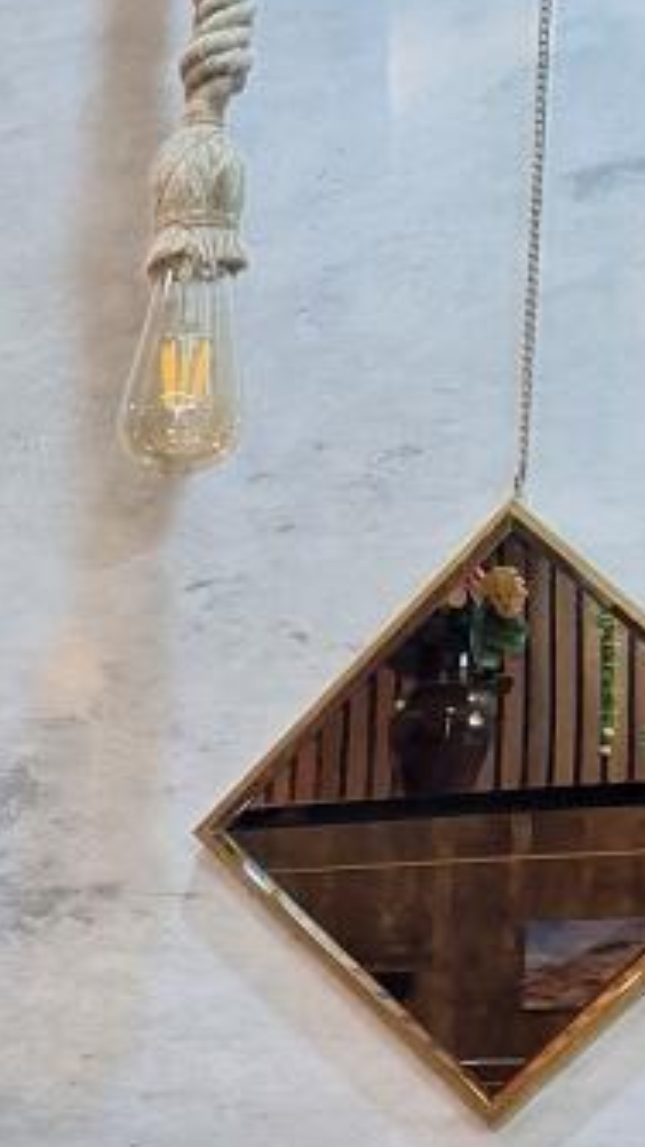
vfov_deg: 22.4
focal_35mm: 90
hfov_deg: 12.1
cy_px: 1247
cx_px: -604
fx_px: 2735
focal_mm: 5.54
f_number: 1.8
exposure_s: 1/33
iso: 200
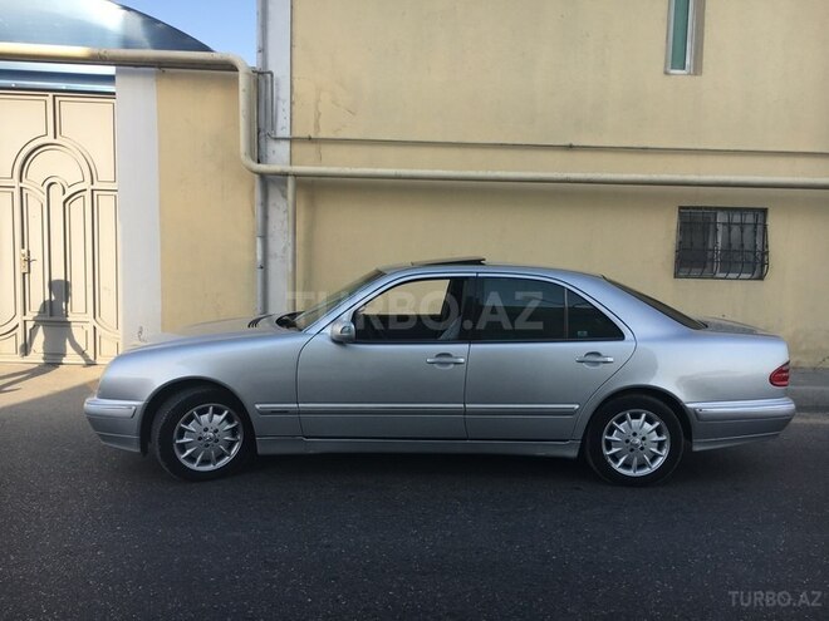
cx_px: 414
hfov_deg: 61.7
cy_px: 310
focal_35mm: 29
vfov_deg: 48.2
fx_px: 695
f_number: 2.2
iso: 25
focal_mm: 4.15
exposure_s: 1/605
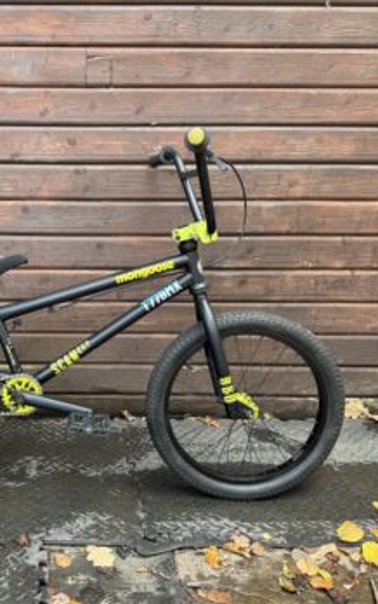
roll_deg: +0.0
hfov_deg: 35.3
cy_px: 303
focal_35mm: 35
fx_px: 577
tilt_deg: -14.7
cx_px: 83
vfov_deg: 55.3
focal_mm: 6.76
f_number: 1.78
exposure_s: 1/121
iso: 200
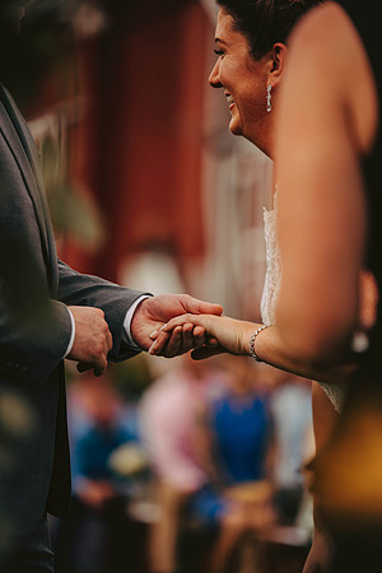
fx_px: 3183
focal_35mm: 200
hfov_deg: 6.9
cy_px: 286
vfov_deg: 10.3
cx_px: 191
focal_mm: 200
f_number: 2.8
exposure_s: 1/1600
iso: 200
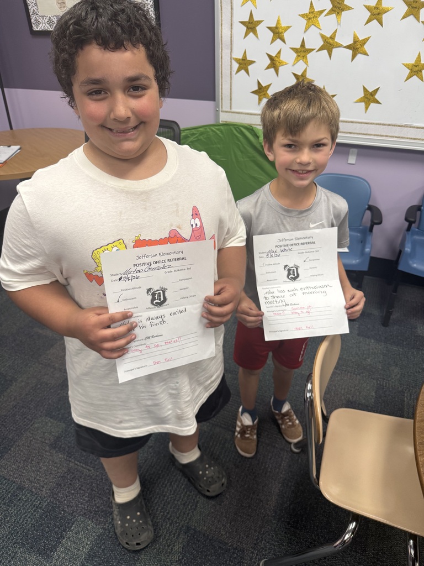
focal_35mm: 24
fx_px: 392
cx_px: 212
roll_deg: +0.4
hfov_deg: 56.8
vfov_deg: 71.6
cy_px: 283
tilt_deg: -35.2
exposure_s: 1/60
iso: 160
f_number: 1.78
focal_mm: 6.76
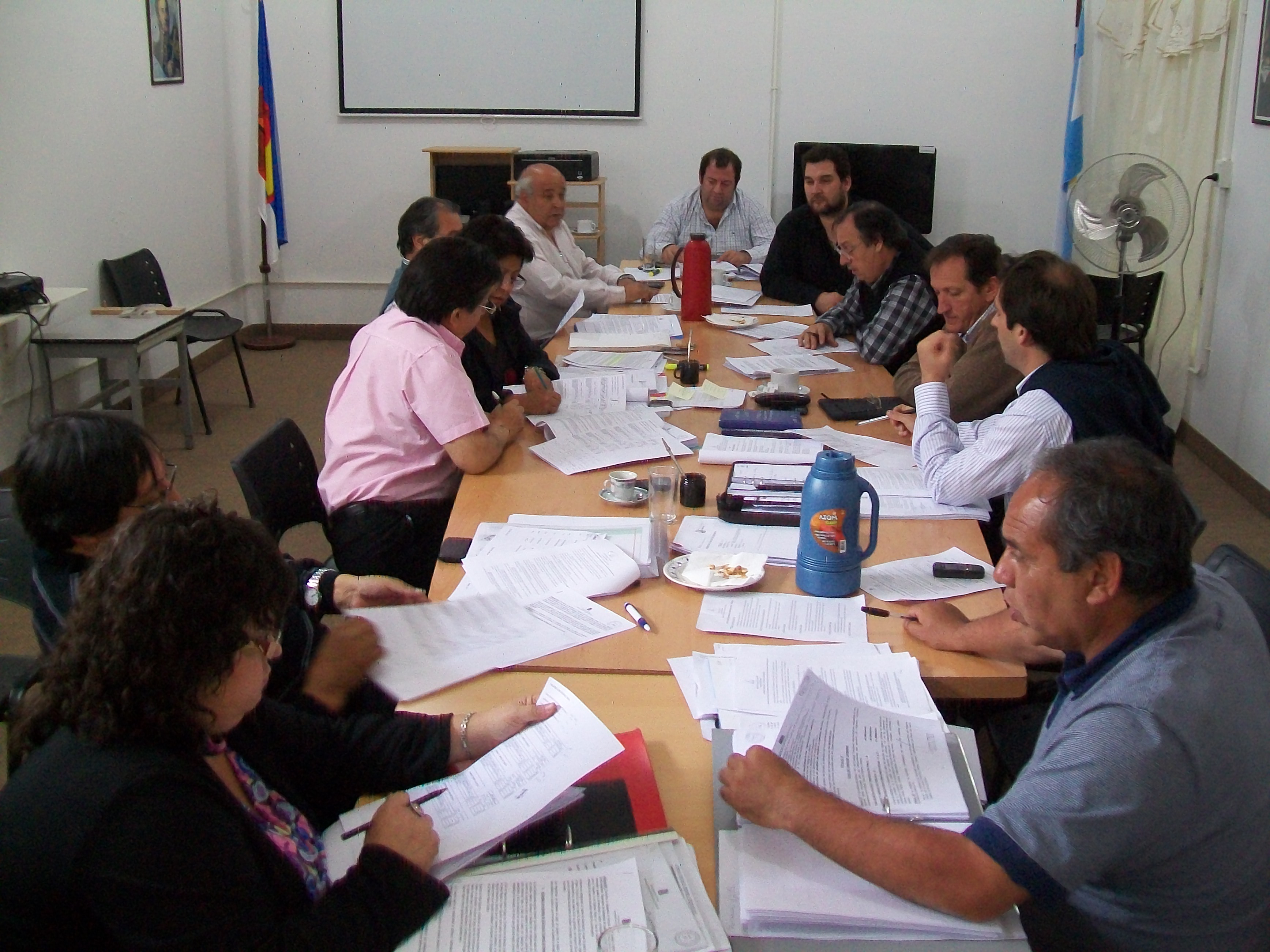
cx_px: 635
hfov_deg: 51.4
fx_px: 1321
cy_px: 476
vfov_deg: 39.7
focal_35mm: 36
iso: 160
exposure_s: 1/25
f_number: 2.7
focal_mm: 6
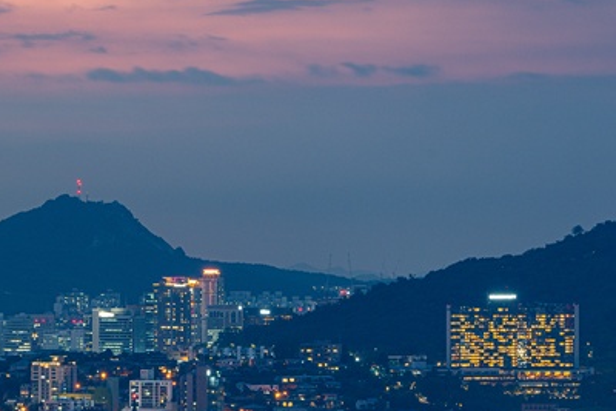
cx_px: 721
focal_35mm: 375
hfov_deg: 5.5
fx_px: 6419
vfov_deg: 3.7
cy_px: 258
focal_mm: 150
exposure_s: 10
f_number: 11
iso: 100
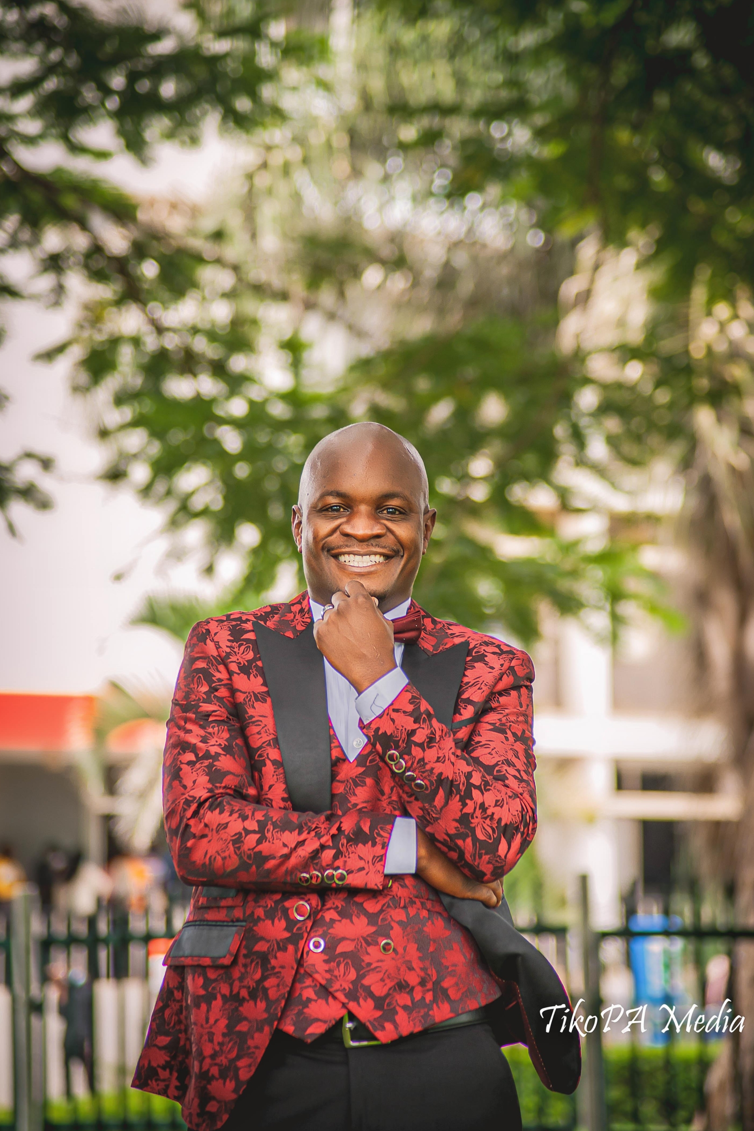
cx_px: 376
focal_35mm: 136
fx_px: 4272
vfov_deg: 15.1
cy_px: 569
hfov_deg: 10.1
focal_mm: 135
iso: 400
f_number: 4.2
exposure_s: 1/250
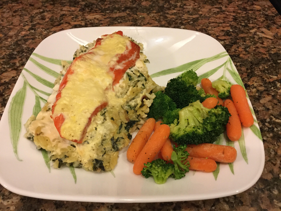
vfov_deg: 45.4
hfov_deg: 58.4
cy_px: 106
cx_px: 140
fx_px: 252
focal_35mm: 31
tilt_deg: -47.7
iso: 200
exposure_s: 1/24
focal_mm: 3.3
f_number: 2.4
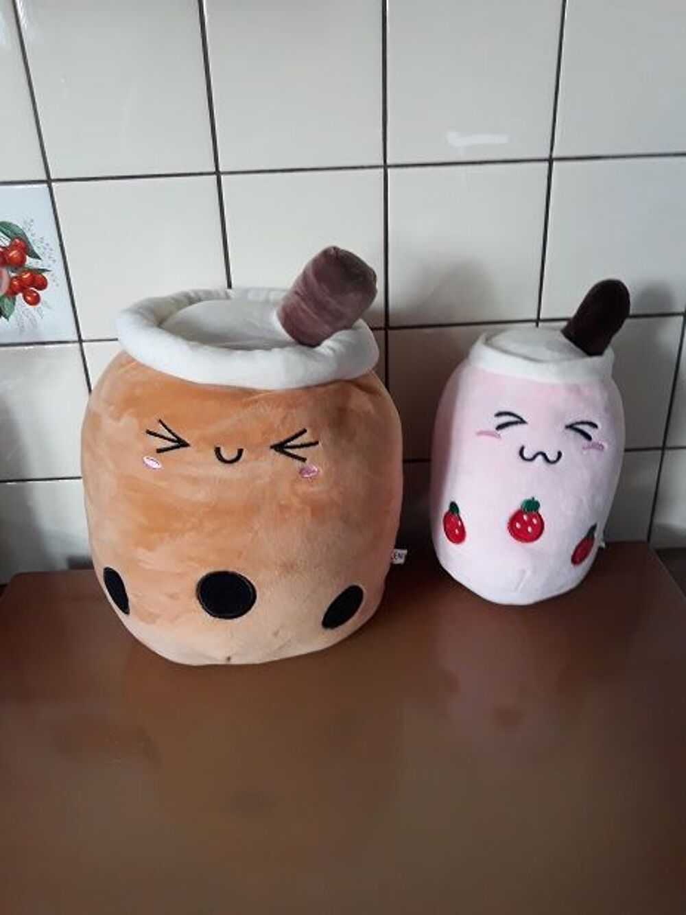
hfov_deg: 51.4
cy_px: 458
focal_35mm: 27
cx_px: 343
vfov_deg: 65.3
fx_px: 713
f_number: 1.7
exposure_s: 1/33
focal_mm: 3.71
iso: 200
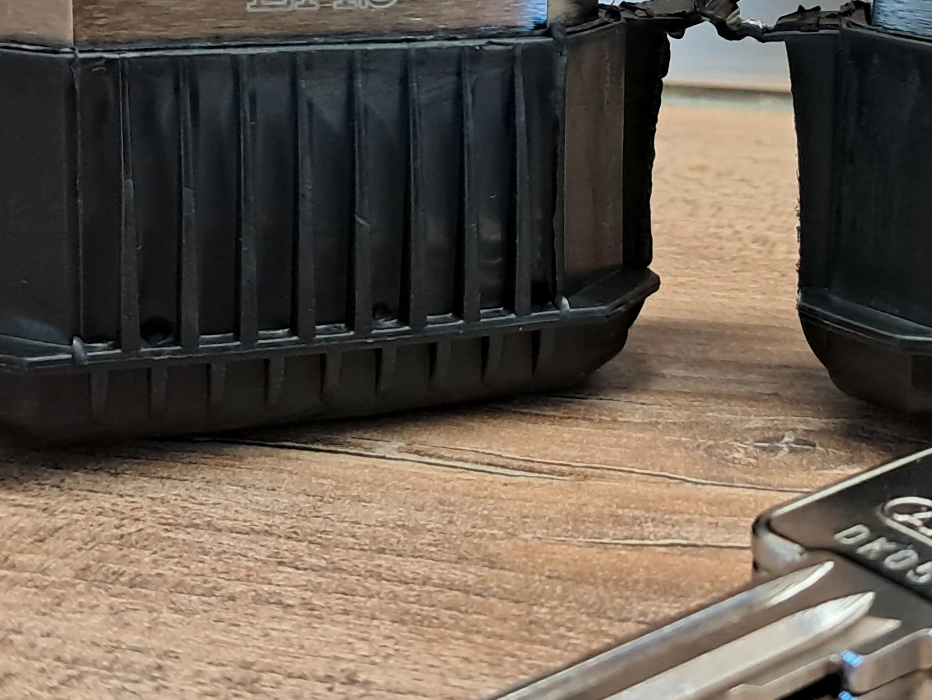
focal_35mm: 79
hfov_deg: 24.5
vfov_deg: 18.2
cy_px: 17
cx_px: 681
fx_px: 2127
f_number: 1.8
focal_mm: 4
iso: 400
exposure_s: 1/33
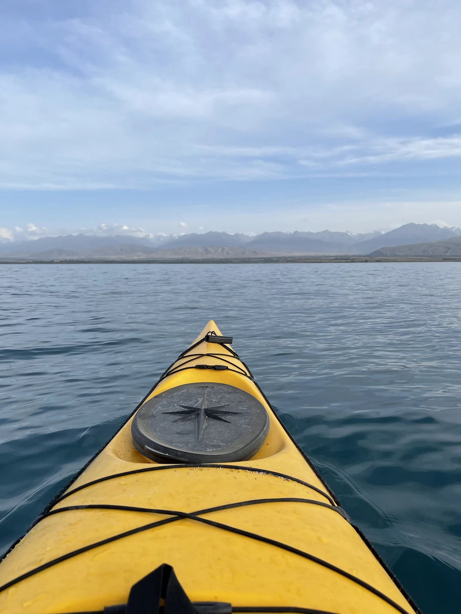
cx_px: 230
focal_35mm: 26
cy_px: 307
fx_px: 462
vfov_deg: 67.3
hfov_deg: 53.1
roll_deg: +1.4
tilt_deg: -7.8
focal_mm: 5.1
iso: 32
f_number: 1.6
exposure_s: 1/2433
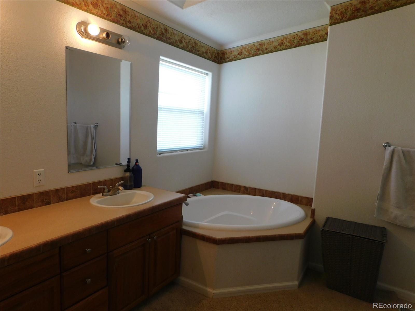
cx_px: 208
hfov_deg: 73.9
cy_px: 156
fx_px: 276
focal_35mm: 23
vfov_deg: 58.9
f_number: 3
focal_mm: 4
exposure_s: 1/30
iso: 125
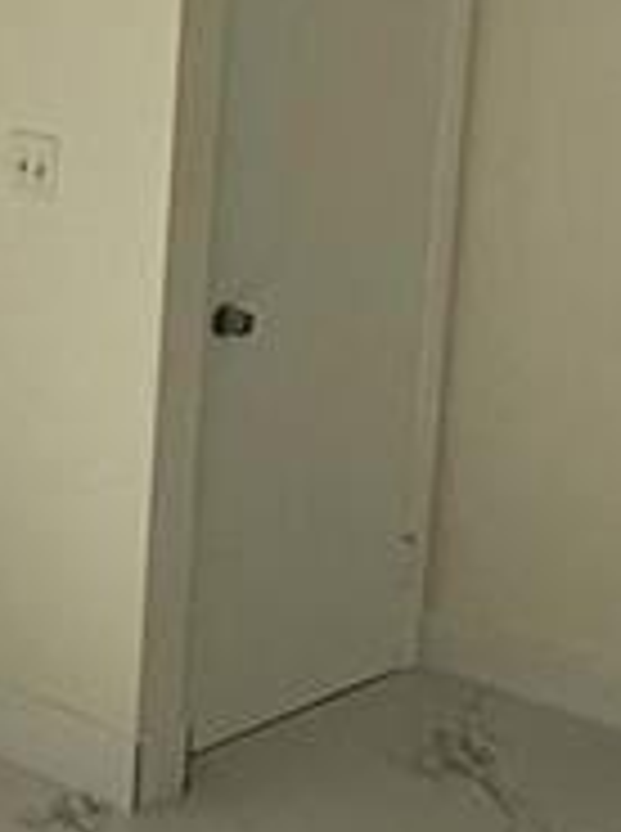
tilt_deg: -9.9
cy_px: 351
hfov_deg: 16.0
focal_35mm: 91
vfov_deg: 21.6
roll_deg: -2.9
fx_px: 2184
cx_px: 108
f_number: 2.2
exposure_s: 1/841
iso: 50
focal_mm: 2.22
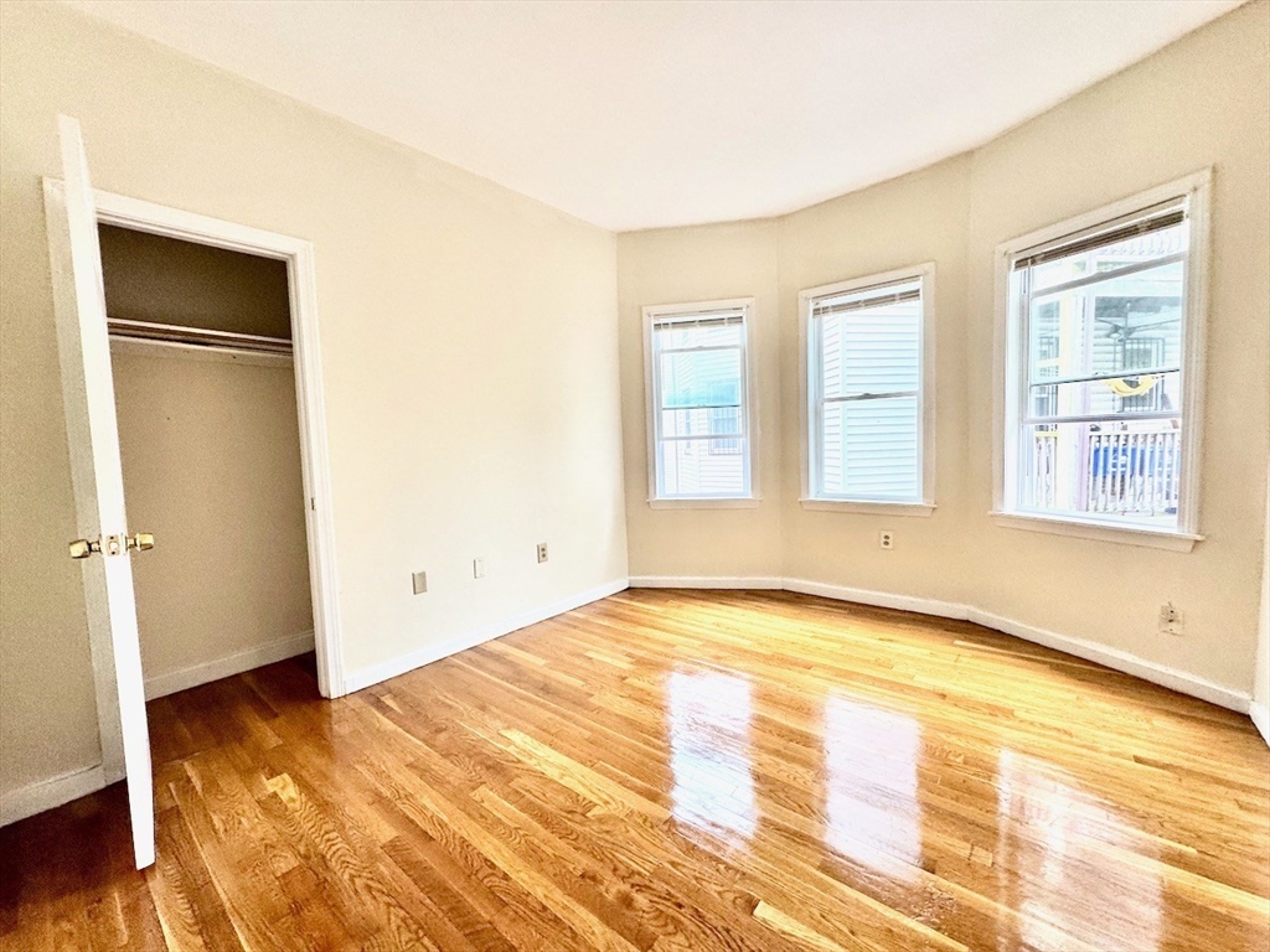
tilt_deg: -5.4
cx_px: 635
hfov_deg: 102.1
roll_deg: +1.6
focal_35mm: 14
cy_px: 476
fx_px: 514
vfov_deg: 85.7
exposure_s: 1/120
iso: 160
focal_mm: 2.22
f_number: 2.2
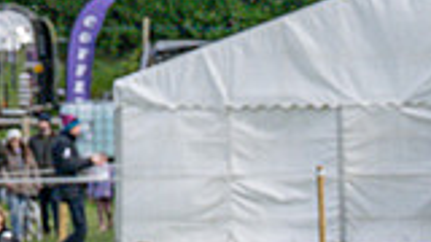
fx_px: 7188
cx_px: 587
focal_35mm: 629
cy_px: 390
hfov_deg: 3.4
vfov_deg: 1.9
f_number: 4.5
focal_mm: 70
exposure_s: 1/2500
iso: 400
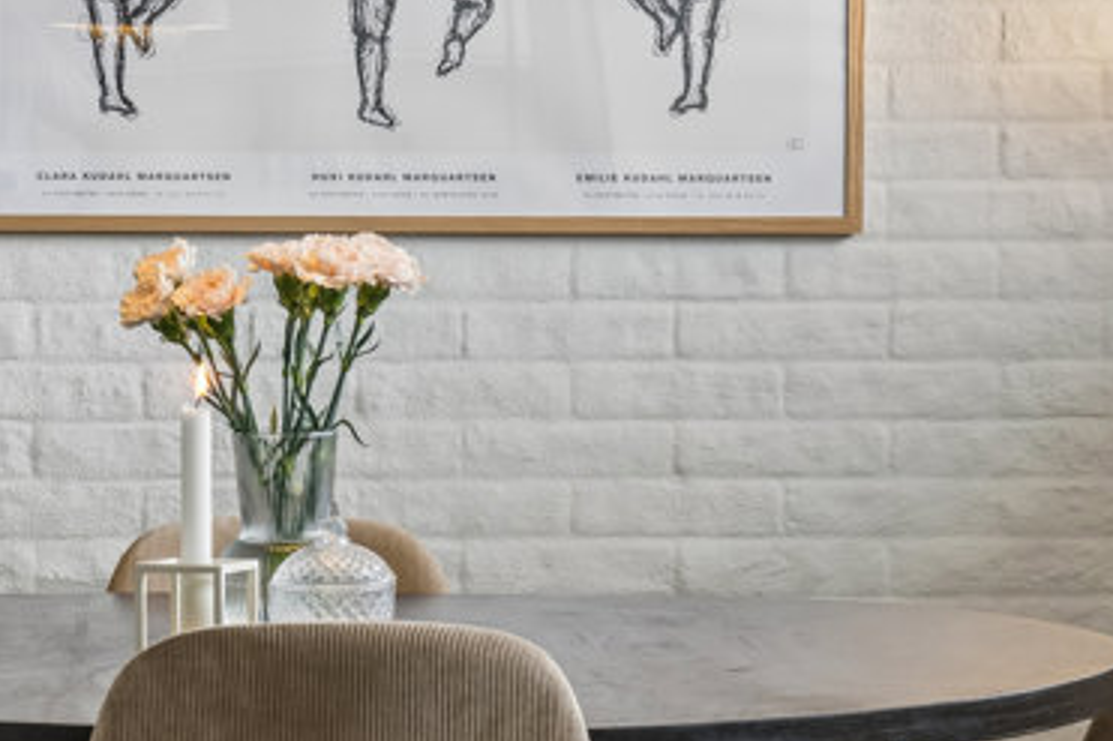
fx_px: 5101
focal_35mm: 165
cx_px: 66
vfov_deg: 8.3
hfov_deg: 12.3
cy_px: 236
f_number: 8
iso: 200
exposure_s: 1/50
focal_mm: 51
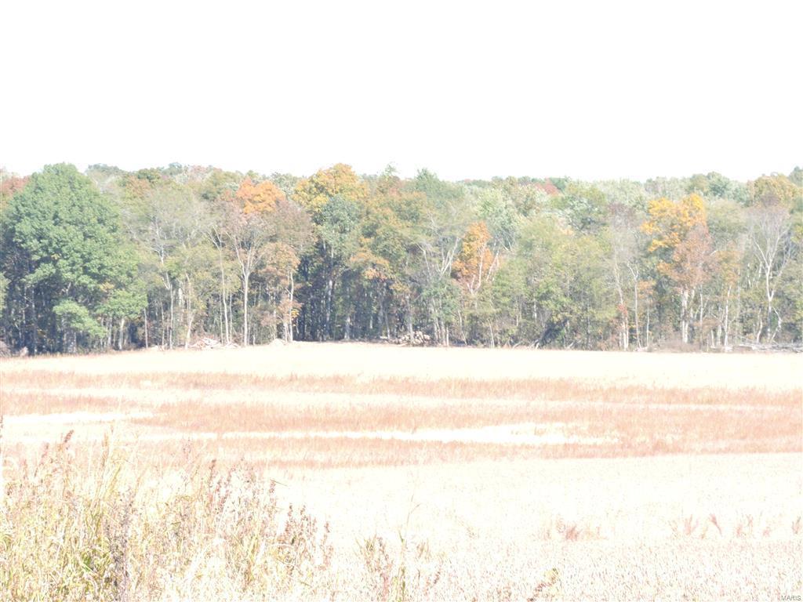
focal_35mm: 185
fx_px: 4292
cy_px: 301
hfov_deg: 10.7
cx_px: 402
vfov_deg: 8.0
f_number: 8
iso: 100
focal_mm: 33
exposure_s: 1/50
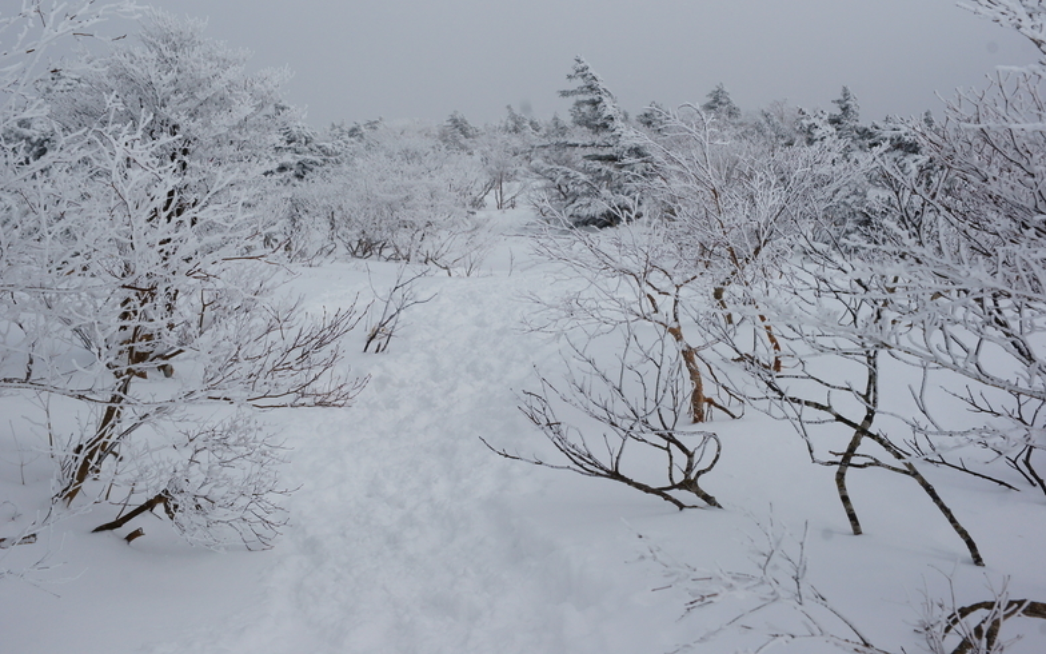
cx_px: 515
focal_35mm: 52
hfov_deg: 38.9
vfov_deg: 24.9
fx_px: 1482
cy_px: 300
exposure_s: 1/3200
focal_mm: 50
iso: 200
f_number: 8
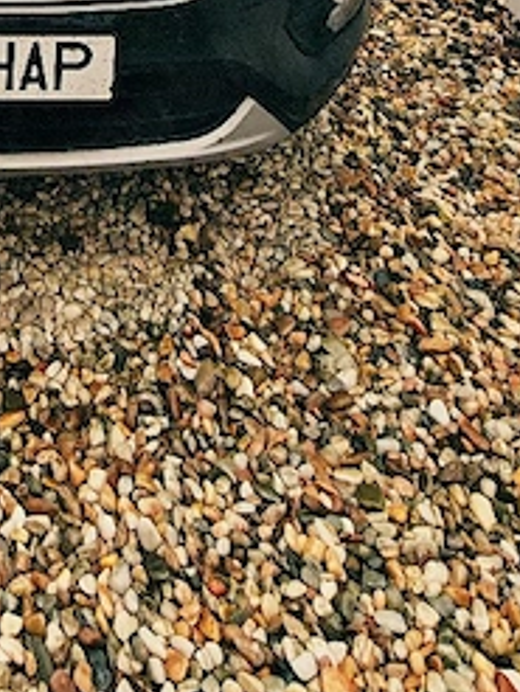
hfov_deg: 25.8
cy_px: -329
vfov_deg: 26.9
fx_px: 1040
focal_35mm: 52
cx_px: -67
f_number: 2.2
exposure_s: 1/1000
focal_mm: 1.96
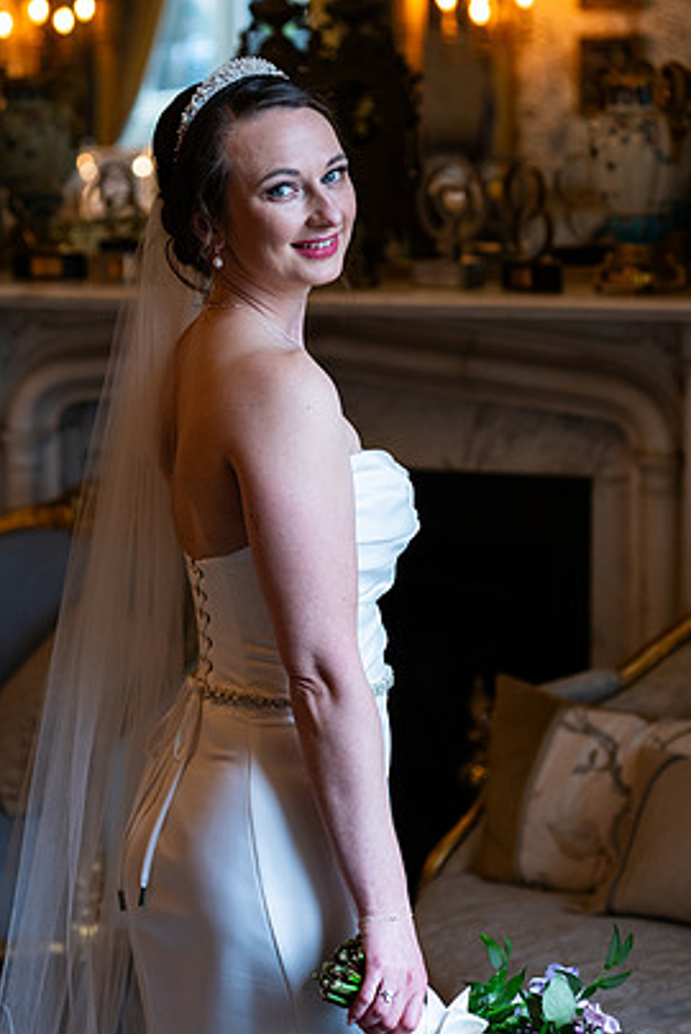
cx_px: 338
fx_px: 2558
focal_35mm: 89
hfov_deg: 15.4
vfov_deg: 22.9
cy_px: 517
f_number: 3.5
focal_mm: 80
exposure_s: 1/160
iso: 400
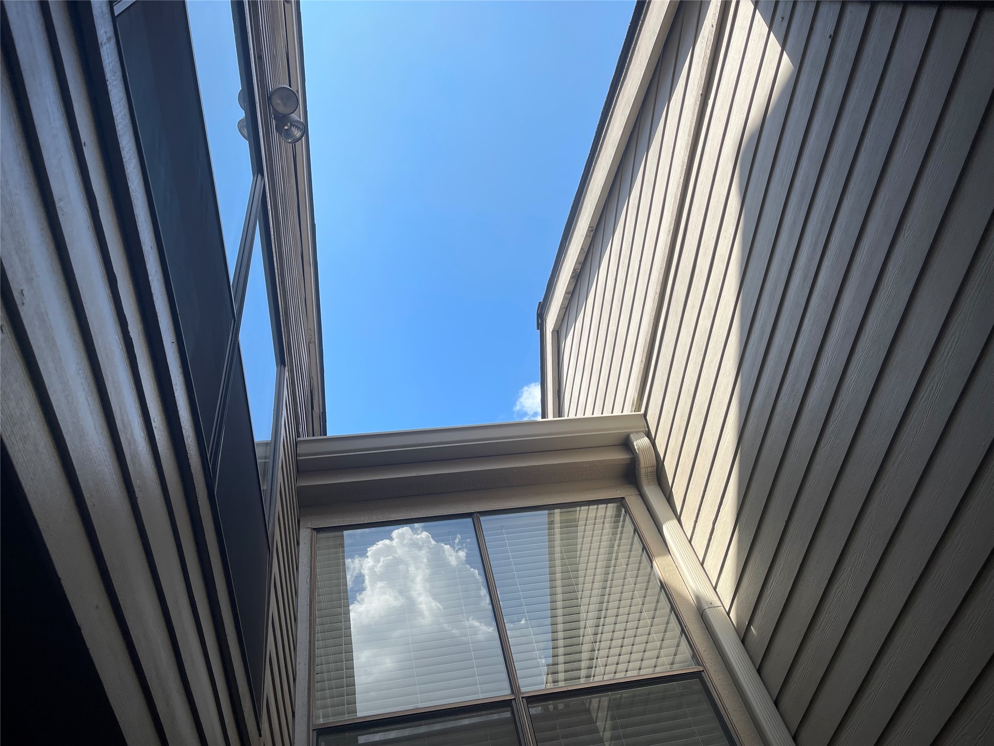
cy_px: 373
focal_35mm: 25
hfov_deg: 69.4
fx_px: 718
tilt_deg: +54.0
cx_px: 497
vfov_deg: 54.9
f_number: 1.6
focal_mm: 5.1
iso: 32
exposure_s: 1/1618
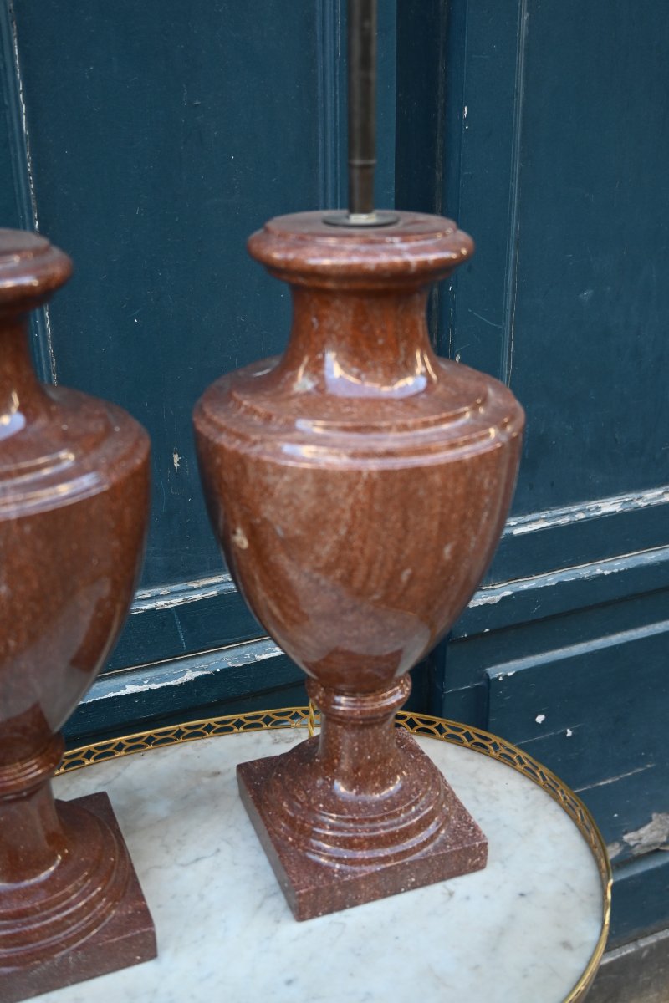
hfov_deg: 36.2
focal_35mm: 37
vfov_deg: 52.2
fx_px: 1024
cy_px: 502
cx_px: 334
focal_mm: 24.5
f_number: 3.8
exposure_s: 1/125
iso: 400
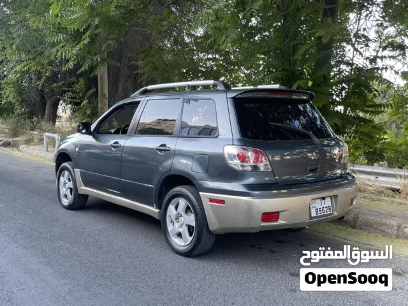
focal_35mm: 26
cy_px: 153
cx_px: 204
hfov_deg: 67.3
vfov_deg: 53.1
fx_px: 306
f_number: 1.6
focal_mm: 4.2
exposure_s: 1/121
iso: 64
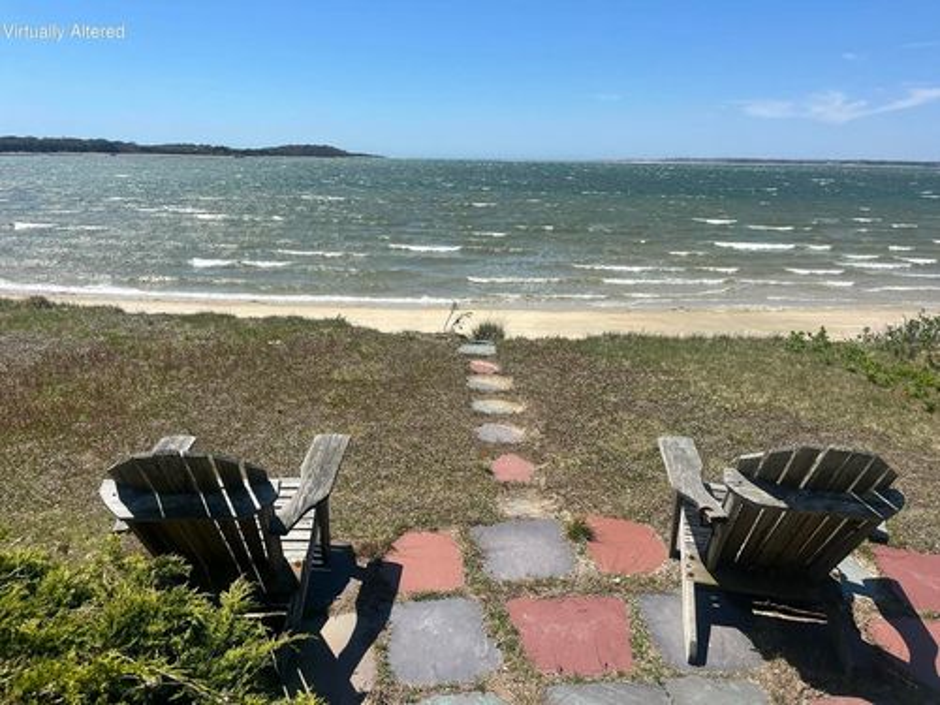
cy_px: 352
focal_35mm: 26
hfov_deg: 67.3
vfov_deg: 53.1
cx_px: 470
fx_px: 706
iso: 50
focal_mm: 5.1
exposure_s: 1/4016
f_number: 1.6
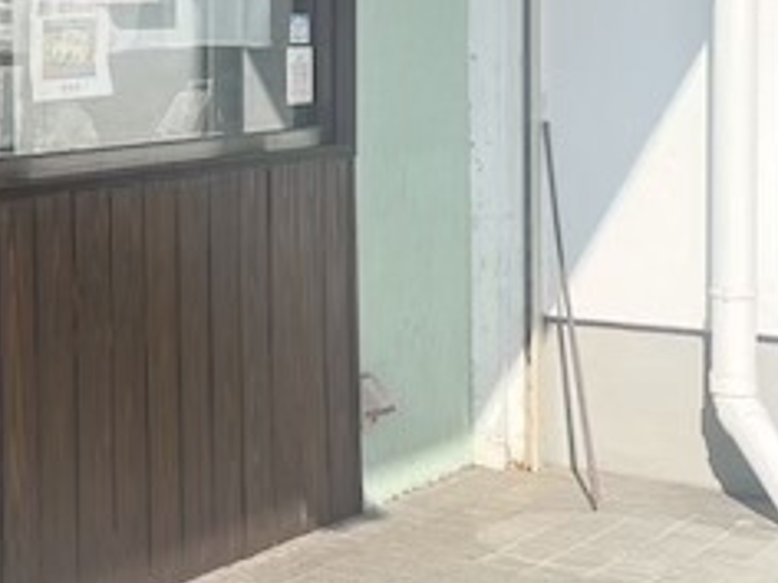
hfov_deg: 18.4
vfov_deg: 16.6
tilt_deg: -0.4
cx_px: -537
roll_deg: -0.1
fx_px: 1978
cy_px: 79
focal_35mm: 88
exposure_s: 1/1458
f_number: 1.6
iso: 50
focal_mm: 5.1
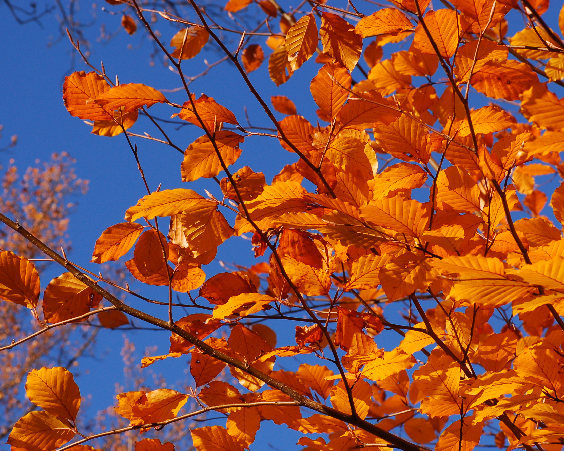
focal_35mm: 133
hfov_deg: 14.5
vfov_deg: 11.6
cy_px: 231
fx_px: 2220
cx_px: 290
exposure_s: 1/200
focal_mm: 70
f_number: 11
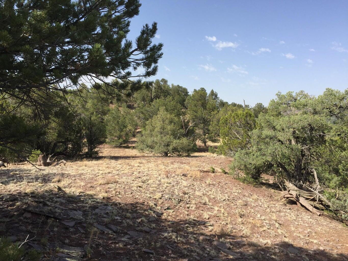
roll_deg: -0.3
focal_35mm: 29
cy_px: 130
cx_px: 174
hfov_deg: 61.7
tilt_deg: -3.1
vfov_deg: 48.2
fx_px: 292
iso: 32
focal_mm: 4.15
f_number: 2.2
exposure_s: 1/1647
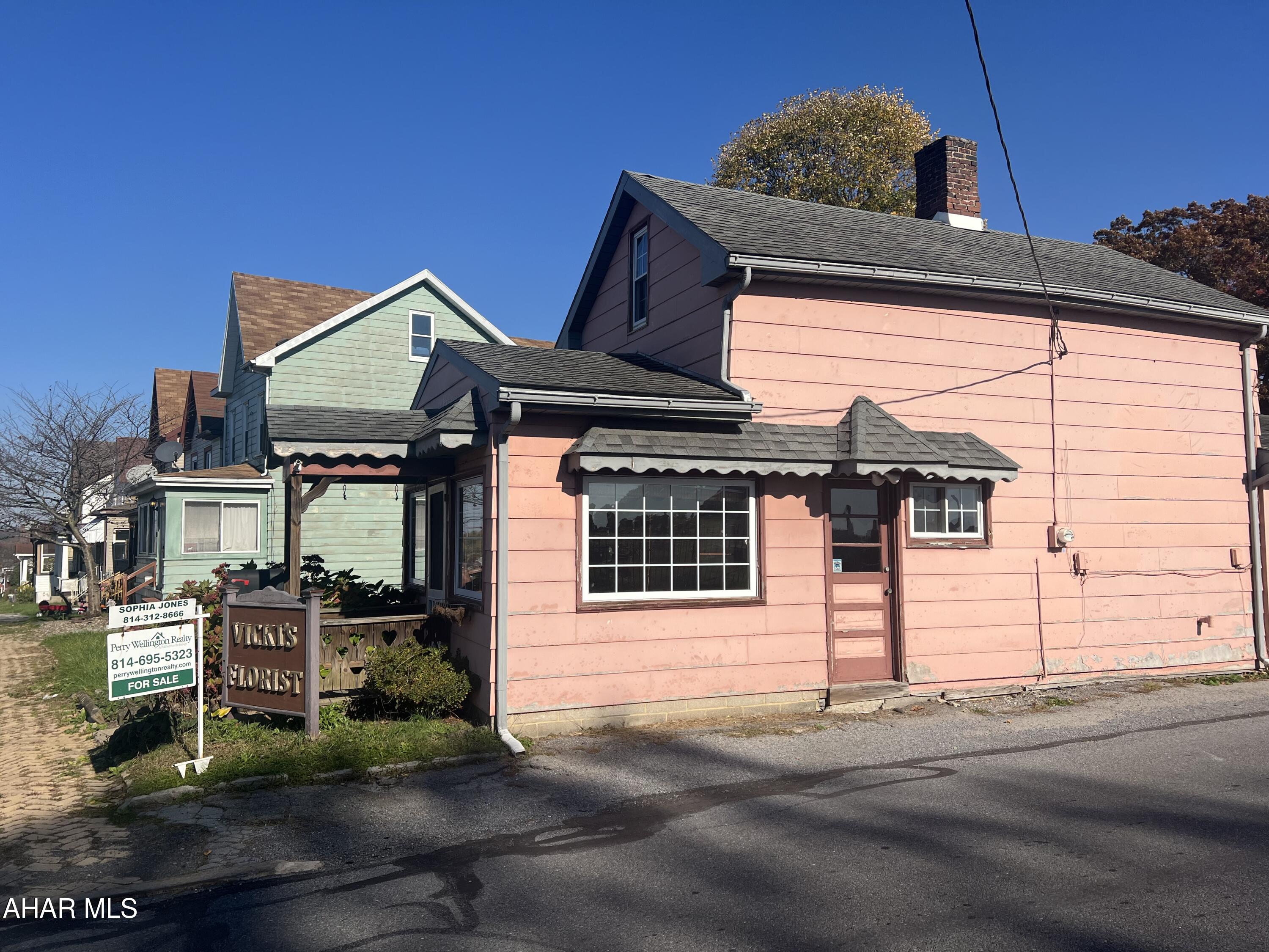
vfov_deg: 53.1
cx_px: 634
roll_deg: -0.1
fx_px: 953
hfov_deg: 67.3
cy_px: 476
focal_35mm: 26
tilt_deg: +3.6
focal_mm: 5.7
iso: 50
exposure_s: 1/6579
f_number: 1.5
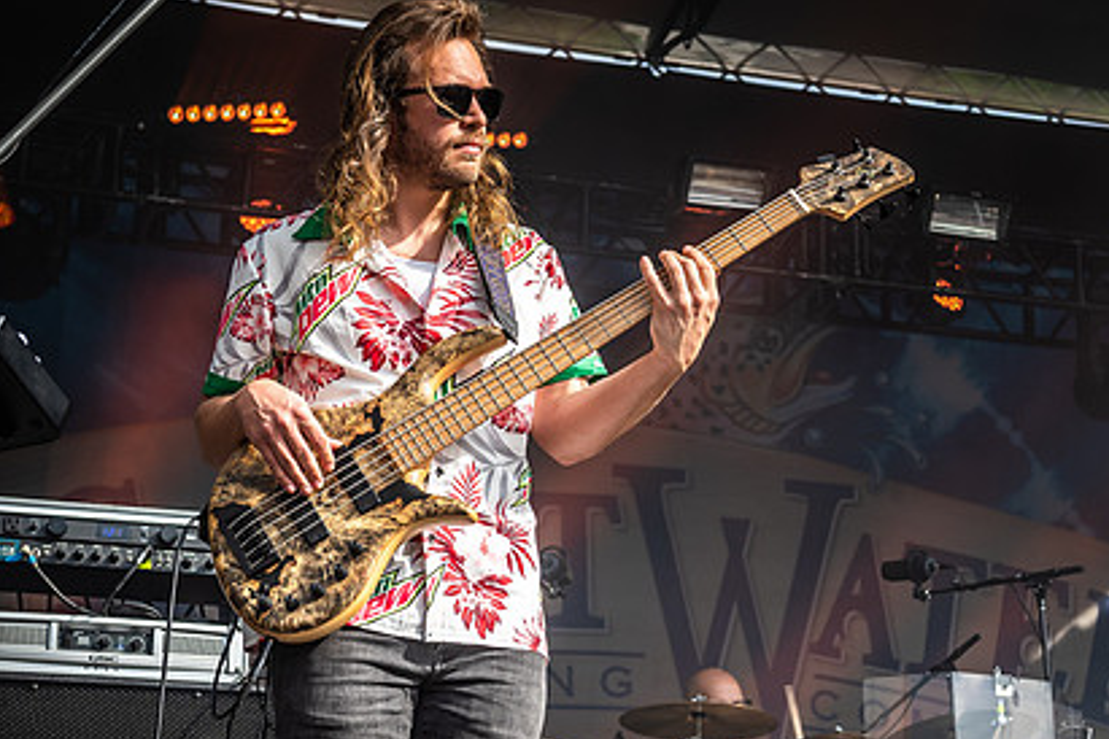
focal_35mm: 92
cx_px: 747
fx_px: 2834
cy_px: 346
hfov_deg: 22.0
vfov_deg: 14.9
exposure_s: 1/160
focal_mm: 48
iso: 100
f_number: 5
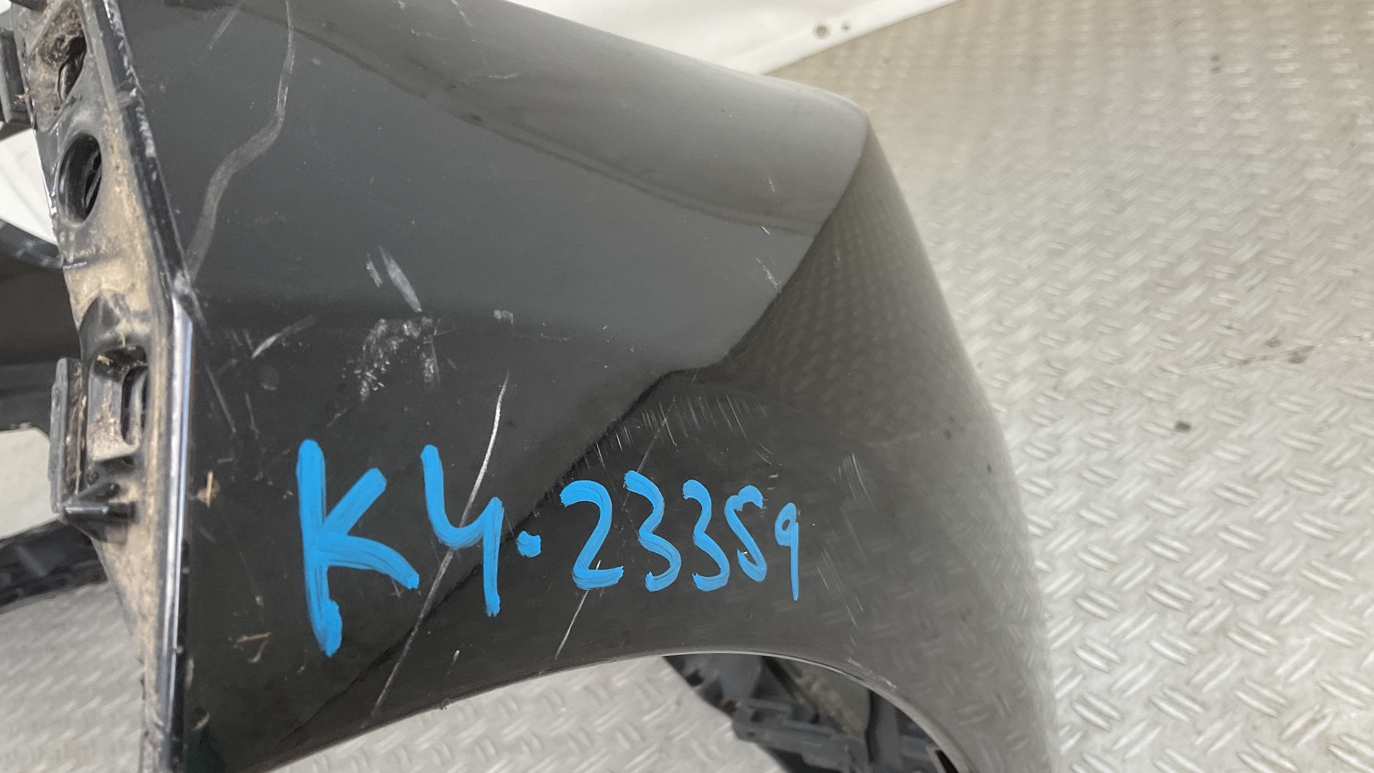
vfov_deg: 36.3
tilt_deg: -33.4
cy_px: 513
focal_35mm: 32
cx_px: 687
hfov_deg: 61.0
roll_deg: +27.3
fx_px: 1166
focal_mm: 3
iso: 32
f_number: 1.8
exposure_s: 1/100
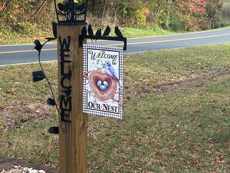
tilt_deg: -10.6
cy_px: 84
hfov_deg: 21.7
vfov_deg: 16.4
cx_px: 81
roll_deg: +0.0
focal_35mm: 90
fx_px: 598
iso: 64
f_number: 1.78
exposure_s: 1/158
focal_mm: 6.86
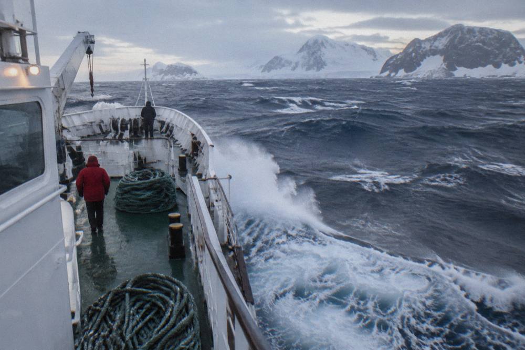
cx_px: 262
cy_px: 175
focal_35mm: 35
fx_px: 510
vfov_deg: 37.8
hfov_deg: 54.5
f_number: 4
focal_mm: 35
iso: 320
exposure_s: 1/1000
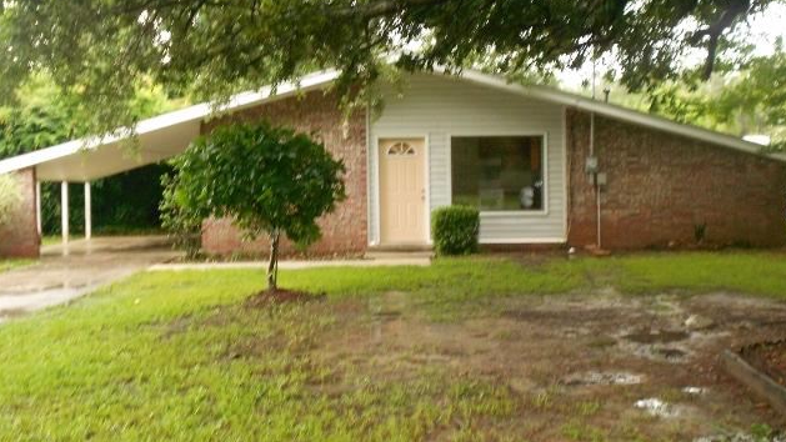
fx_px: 855
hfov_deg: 49.4
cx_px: 391
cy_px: 205
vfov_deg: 29.0
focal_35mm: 41
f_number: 3.9
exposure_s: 1/30
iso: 400
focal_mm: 6.7
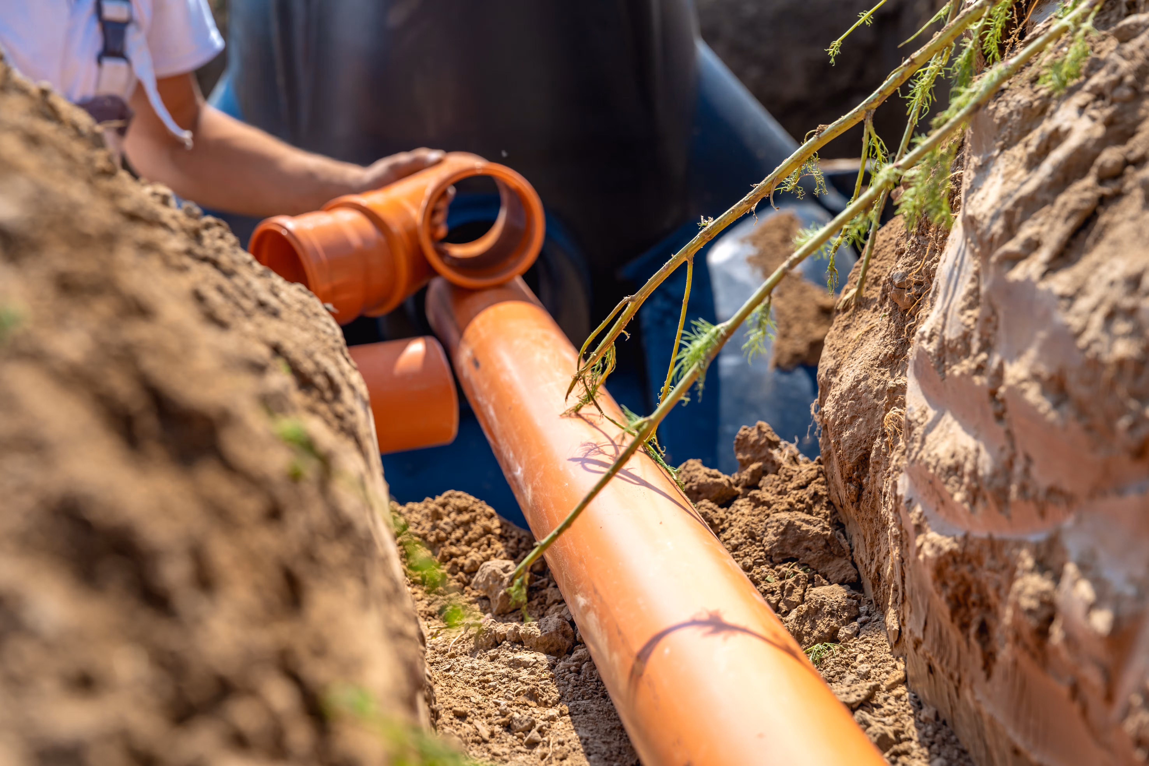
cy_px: 383
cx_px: 574
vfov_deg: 19.5
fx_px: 2234
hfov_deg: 28.8
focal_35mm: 70
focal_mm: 70
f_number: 4.5
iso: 100
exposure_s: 1/160
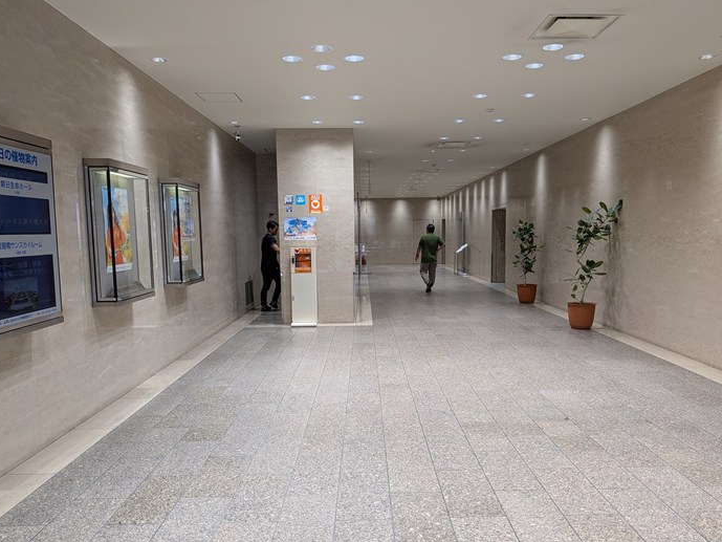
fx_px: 563
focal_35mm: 27
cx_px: 374
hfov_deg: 65.3
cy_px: 295
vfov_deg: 51.3
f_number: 1.7
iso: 32
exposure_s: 1/40
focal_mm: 4.53
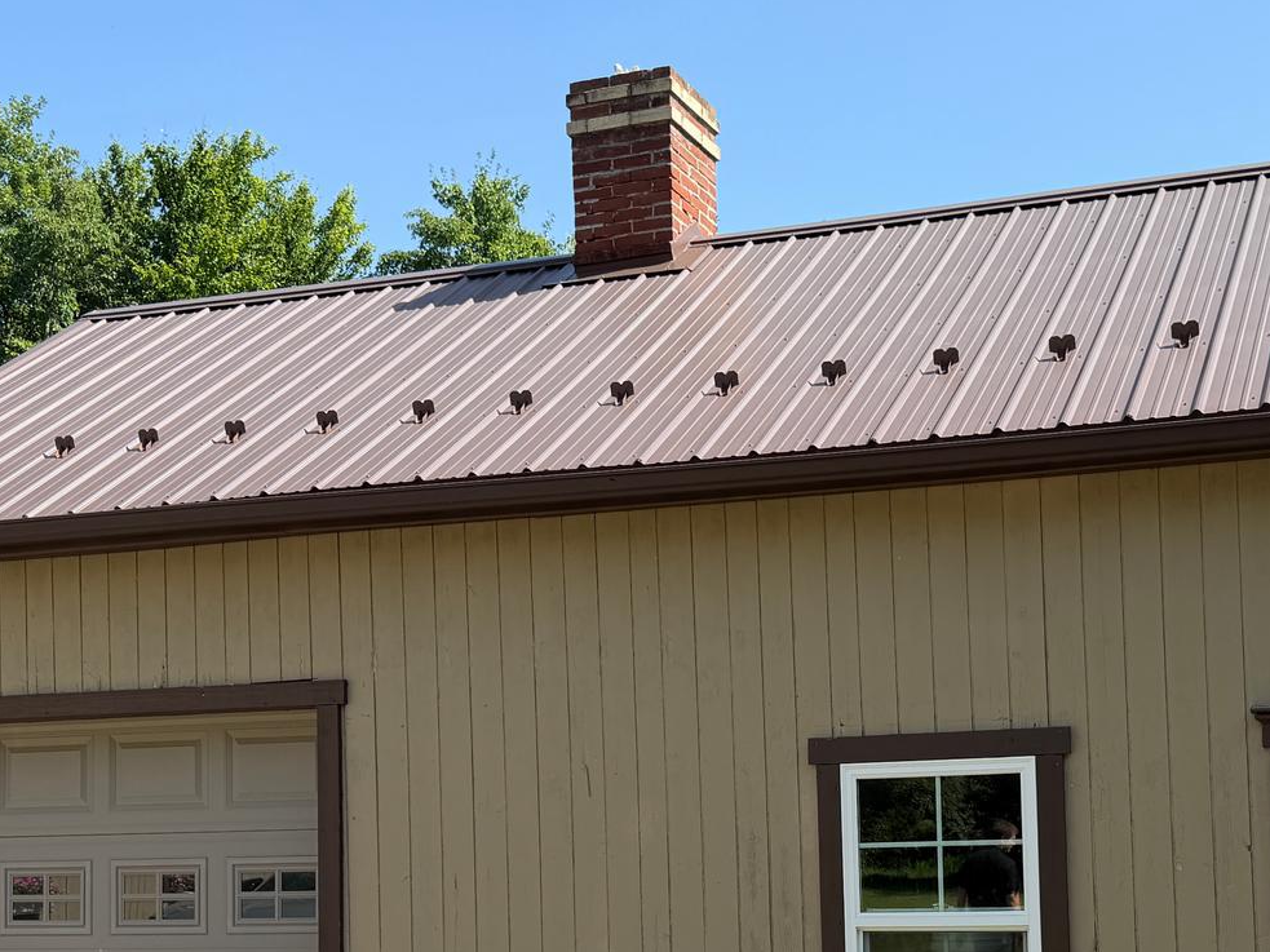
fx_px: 1834
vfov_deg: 28.4
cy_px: 780
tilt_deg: +2.0
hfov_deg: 37.6
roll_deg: +0.5
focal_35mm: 50
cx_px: 886
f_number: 1.78
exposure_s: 1/1901
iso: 80
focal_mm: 6.76
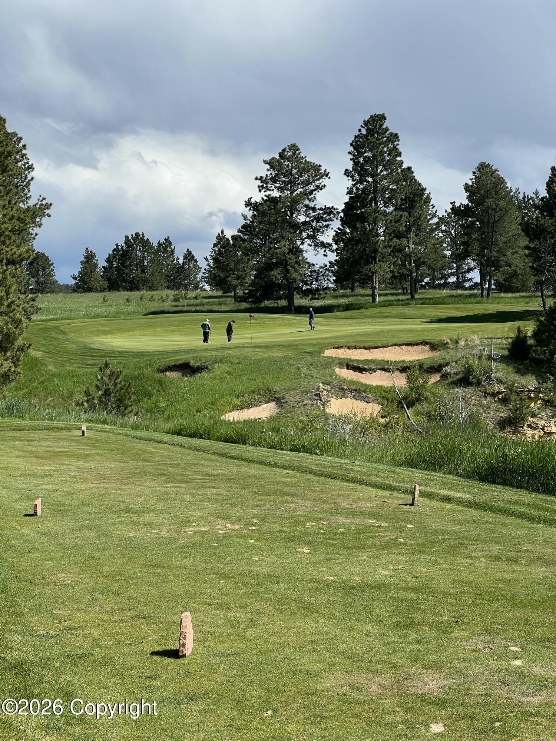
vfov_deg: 25.3
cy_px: 370
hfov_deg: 19.1
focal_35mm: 77
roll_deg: +1.1
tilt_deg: -1.0
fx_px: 1649
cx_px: 278
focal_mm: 9
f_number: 2.8
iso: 32
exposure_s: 1/968
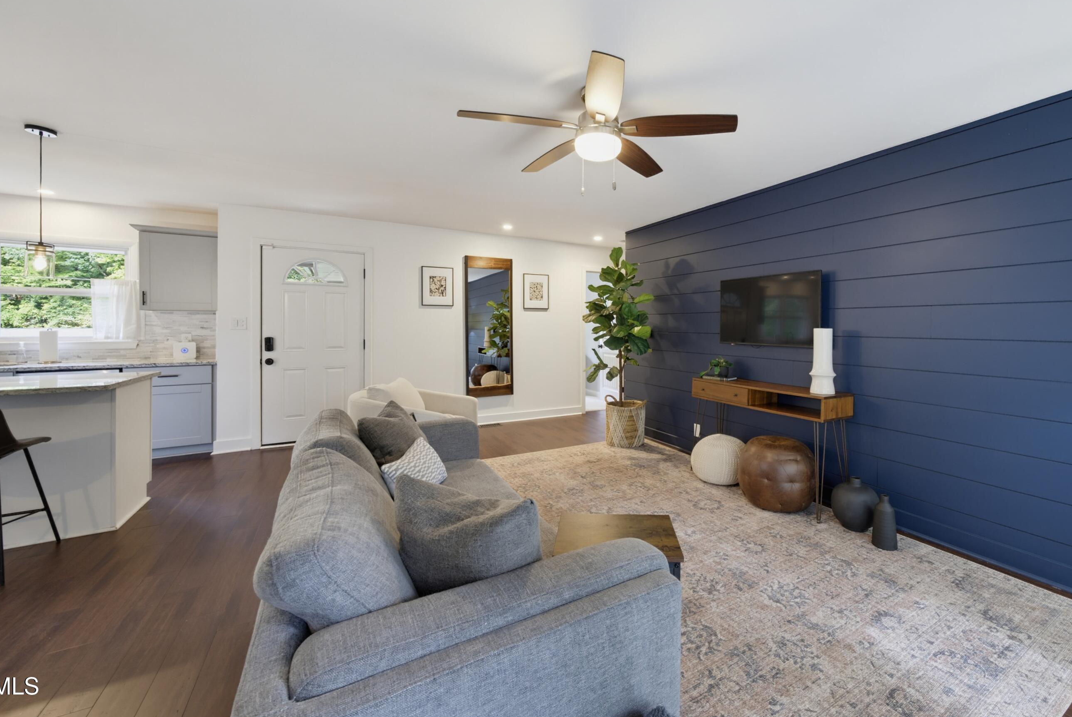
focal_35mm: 14
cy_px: 306
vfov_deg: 80.8
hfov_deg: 103.7
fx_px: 417
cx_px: 598
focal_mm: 12
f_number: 7.1
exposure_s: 1/2
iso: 800
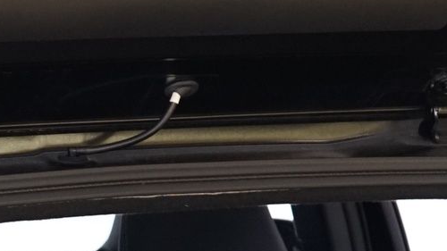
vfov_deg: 7.3
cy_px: 694
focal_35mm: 152
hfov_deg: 14.1
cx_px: 92
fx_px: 1801
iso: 1250
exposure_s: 1/8
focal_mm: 29
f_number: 4.5
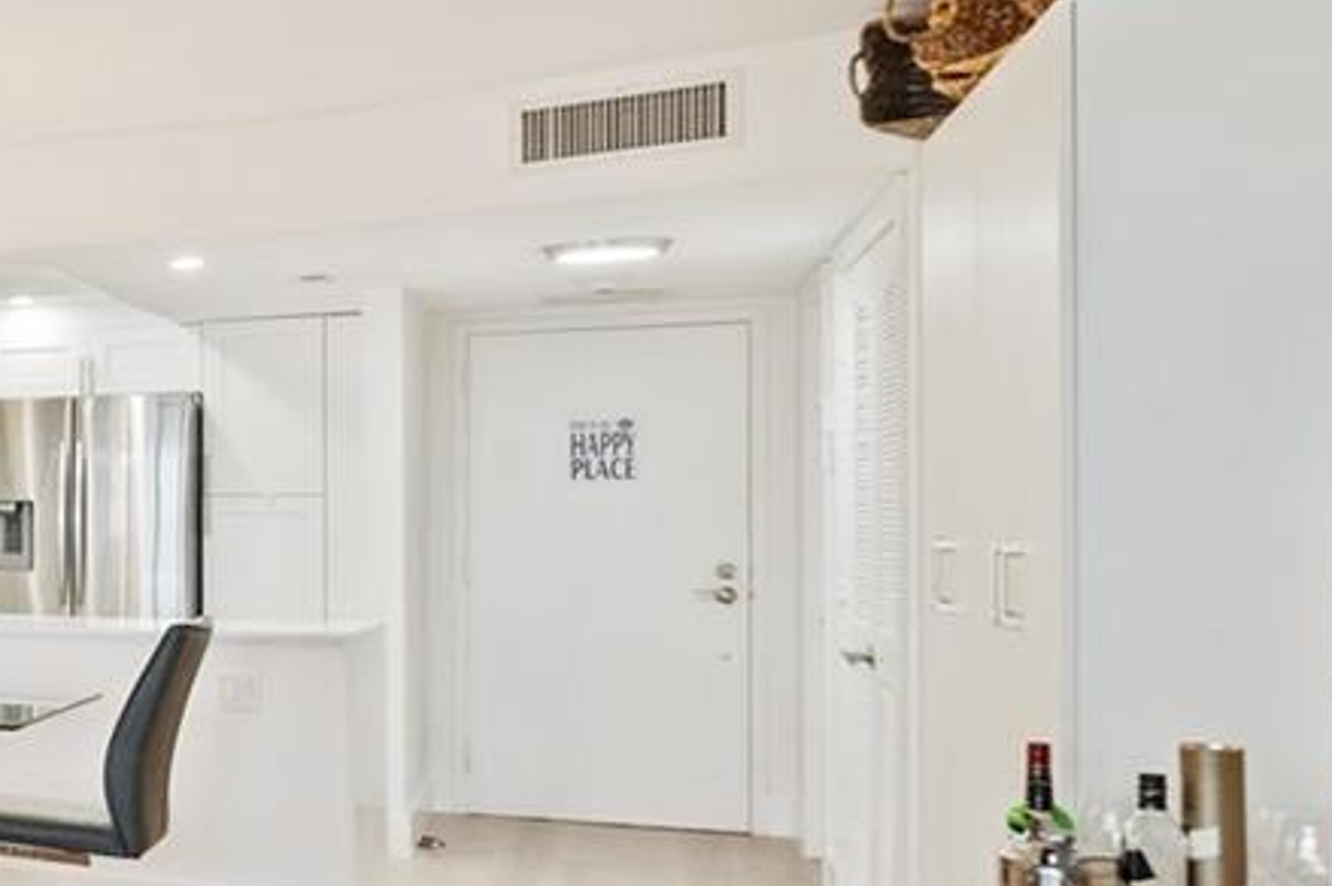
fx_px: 1886
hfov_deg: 25.0
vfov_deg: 26.4
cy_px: 517
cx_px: -840
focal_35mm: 51
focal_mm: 14
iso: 200
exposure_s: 1/2.5
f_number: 8
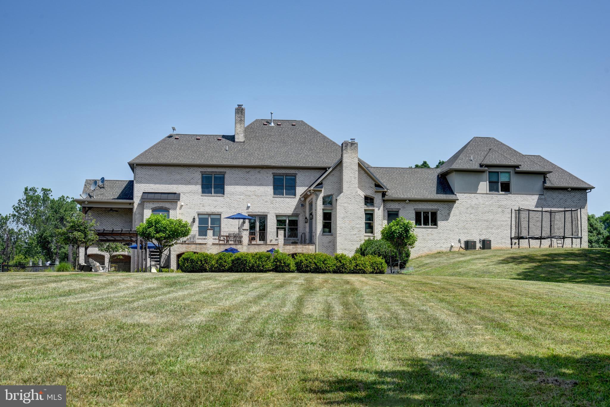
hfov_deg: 41.1
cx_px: 305
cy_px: 204
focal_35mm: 48
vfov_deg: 28.1
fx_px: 814
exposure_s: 1/800
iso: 200
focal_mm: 48
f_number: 8
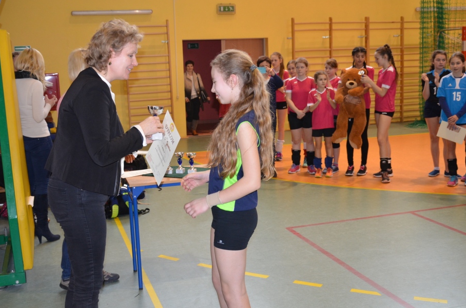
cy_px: 153
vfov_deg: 30.4
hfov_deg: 44.6
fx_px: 568
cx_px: 215
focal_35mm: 44
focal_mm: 26
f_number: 4
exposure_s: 1/60
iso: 1000
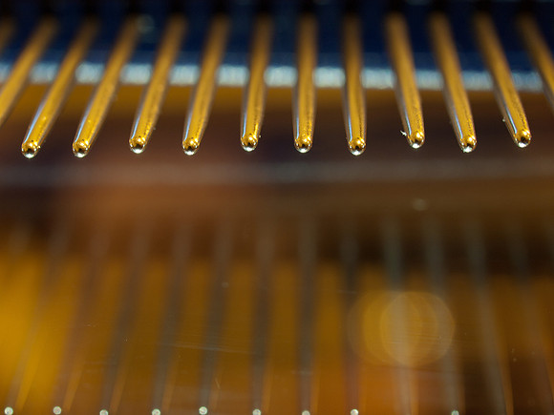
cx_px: 277
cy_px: 208
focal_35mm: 70
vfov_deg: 21.0
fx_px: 1120
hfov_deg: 27.8
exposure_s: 1.6
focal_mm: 35
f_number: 7.1
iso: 200
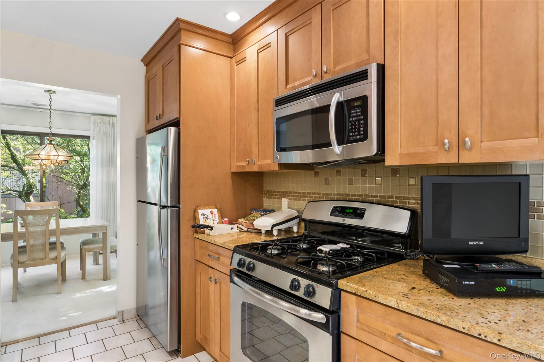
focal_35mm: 20
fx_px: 302
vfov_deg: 61.9
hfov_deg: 84.0
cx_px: 272
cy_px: 181
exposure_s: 1/1.25
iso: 400
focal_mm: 20
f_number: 13
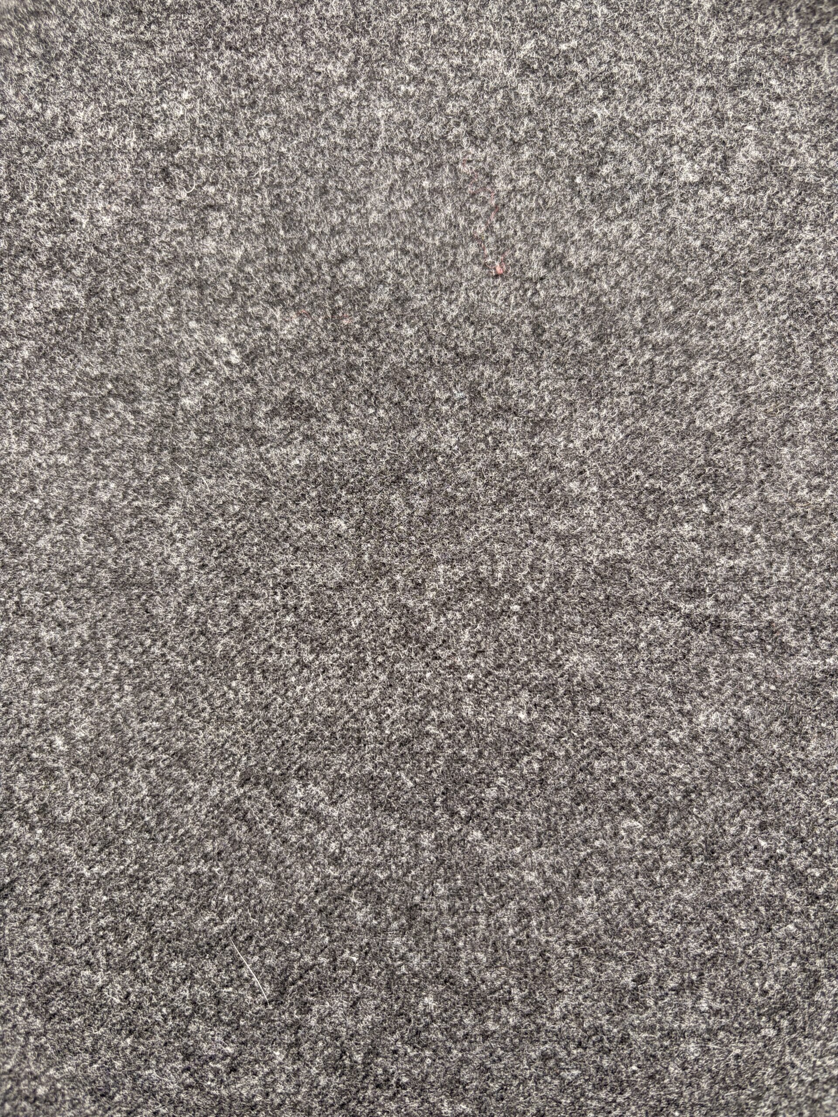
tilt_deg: -87.0
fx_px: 839
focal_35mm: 26
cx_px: 419
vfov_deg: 67.3
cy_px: 558
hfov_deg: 53.1
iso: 64
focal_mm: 5.96
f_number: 1.6
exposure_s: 1/100
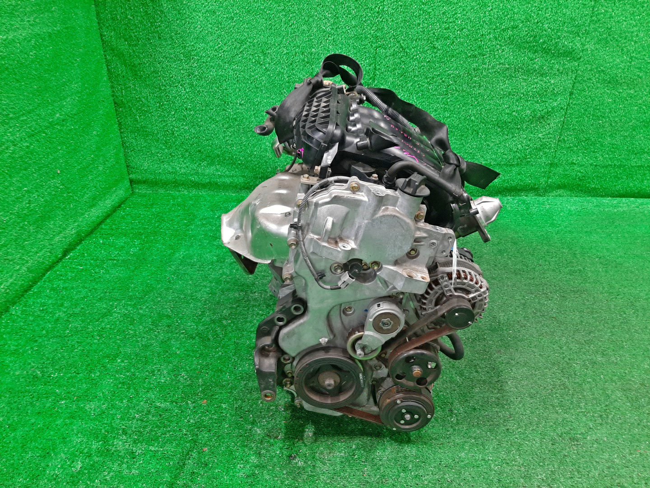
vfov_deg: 53.1
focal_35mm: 26
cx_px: 325
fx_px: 488
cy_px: 244
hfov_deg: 67.3
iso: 181
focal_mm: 3.93
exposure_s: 1/50
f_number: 1.7
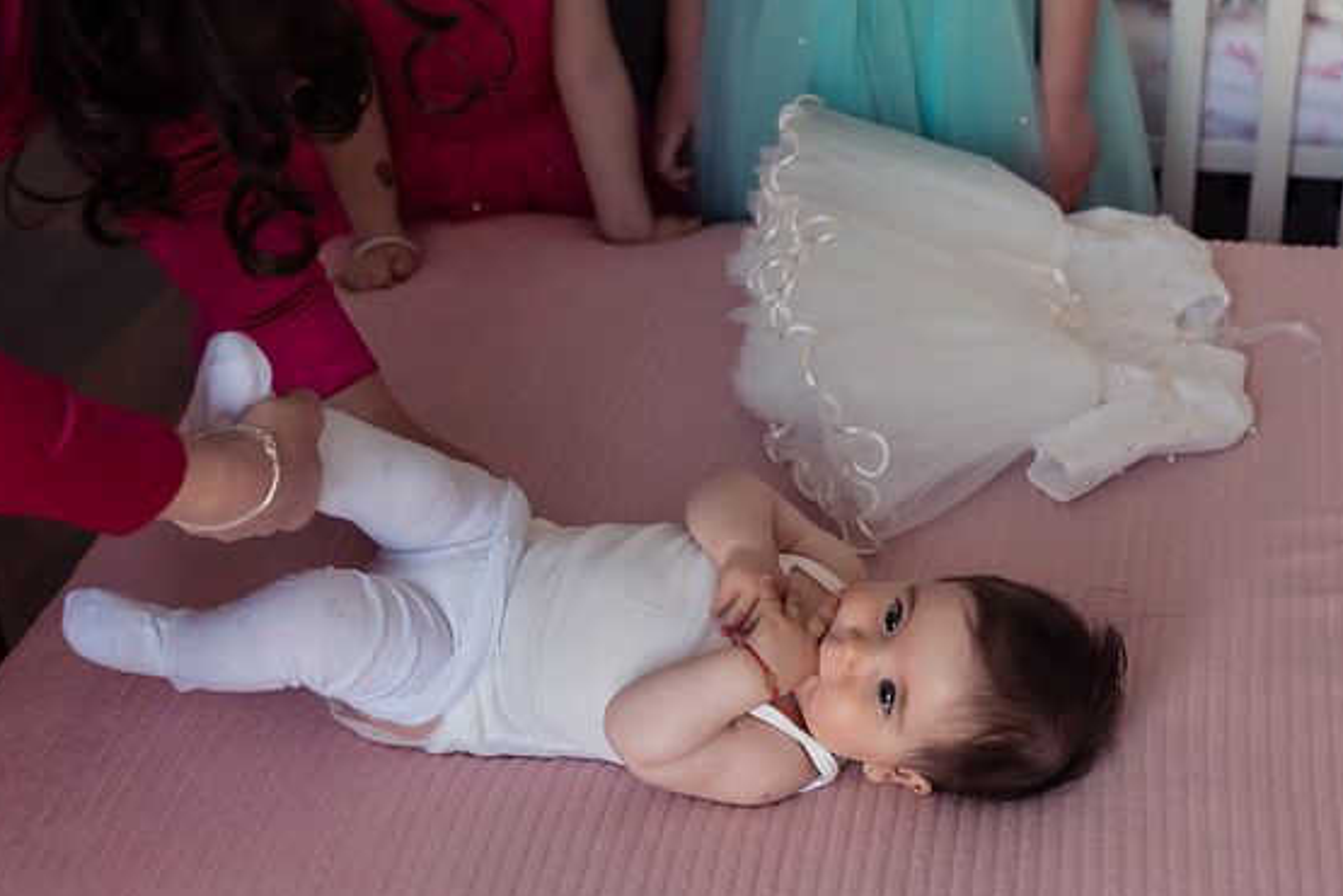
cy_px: 608
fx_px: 2201
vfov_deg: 22.9
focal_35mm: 59
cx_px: 928
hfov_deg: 33.5
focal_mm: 42
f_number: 3.2
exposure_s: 1/250
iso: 800
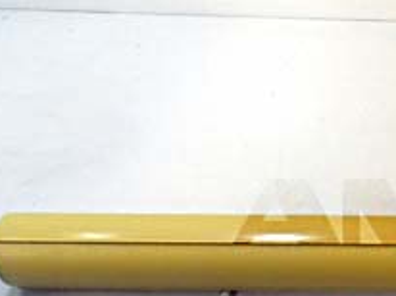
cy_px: 256
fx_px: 994
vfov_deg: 16.7
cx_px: 602
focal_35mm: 87
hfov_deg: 19.5
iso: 500
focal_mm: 5
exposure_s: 1/30
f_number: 3.9
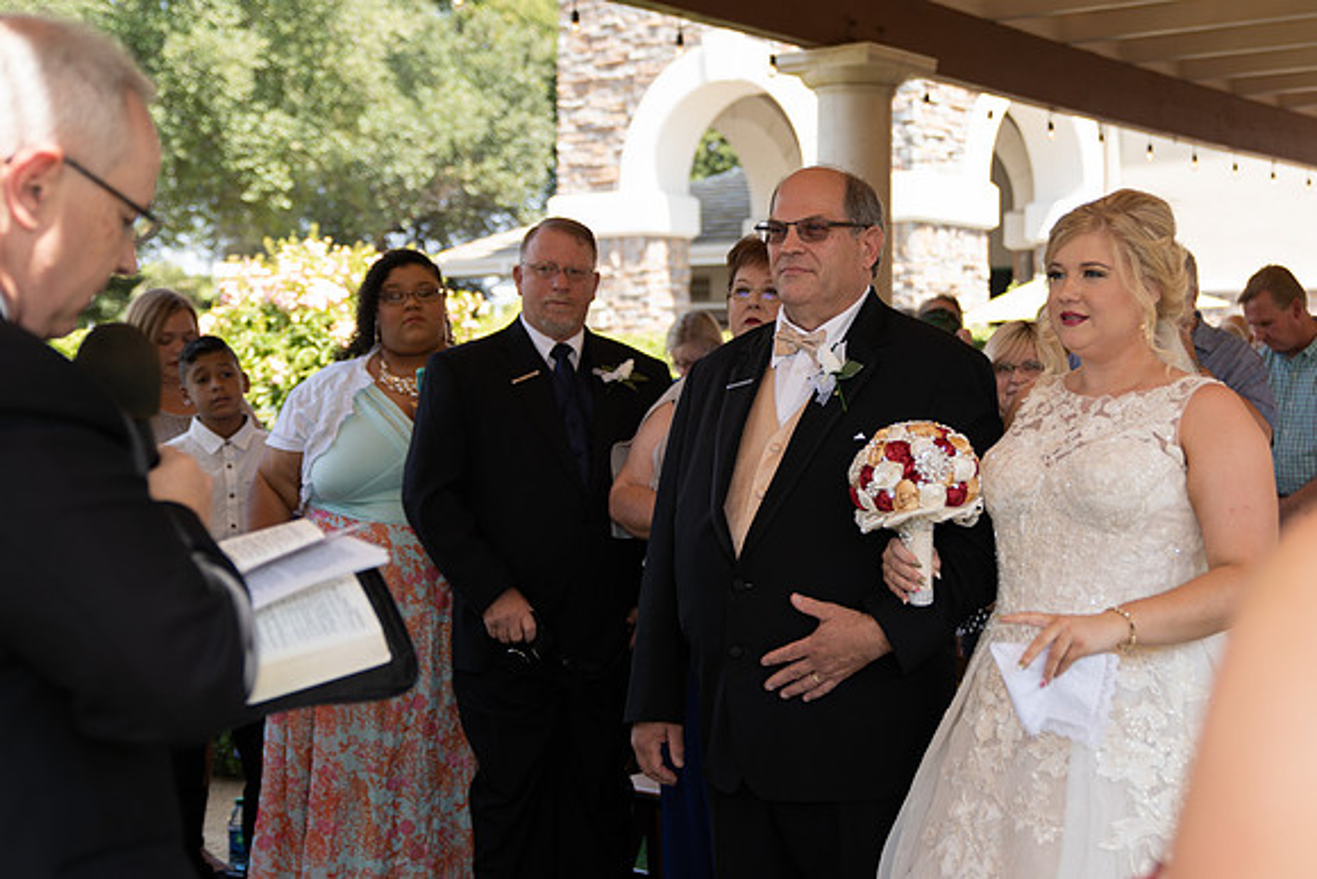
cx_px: 861
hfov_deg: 39.3
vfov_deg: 27.1
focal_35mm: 50
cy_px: 444
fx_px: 1823
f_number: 2.8
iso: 100
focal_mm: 38
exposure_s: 1/250
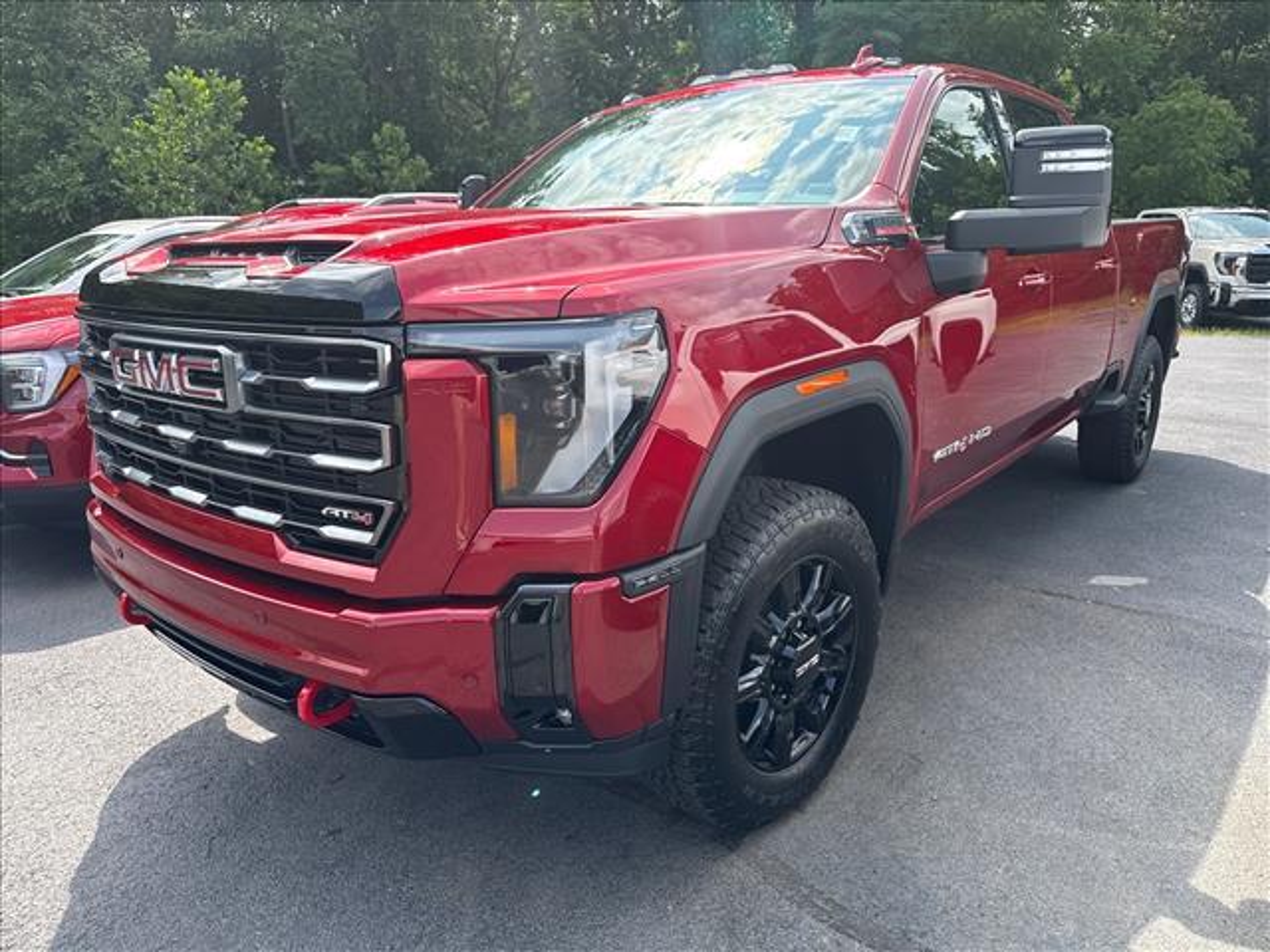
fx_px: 881
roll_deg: +1.1
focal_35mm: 24
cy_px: 476
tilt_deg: -15.4
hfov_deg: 71.6
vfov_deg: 56.8
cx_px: 635
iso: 100
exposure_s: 1/1493
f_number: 1.78
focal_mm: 6.76
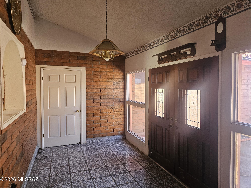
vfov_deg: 58.9
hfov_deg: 73.9
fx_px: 167
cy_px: 94
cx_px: 126
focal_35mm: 23
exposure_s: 1/120
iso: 640
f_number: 1.7
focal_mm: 6.3
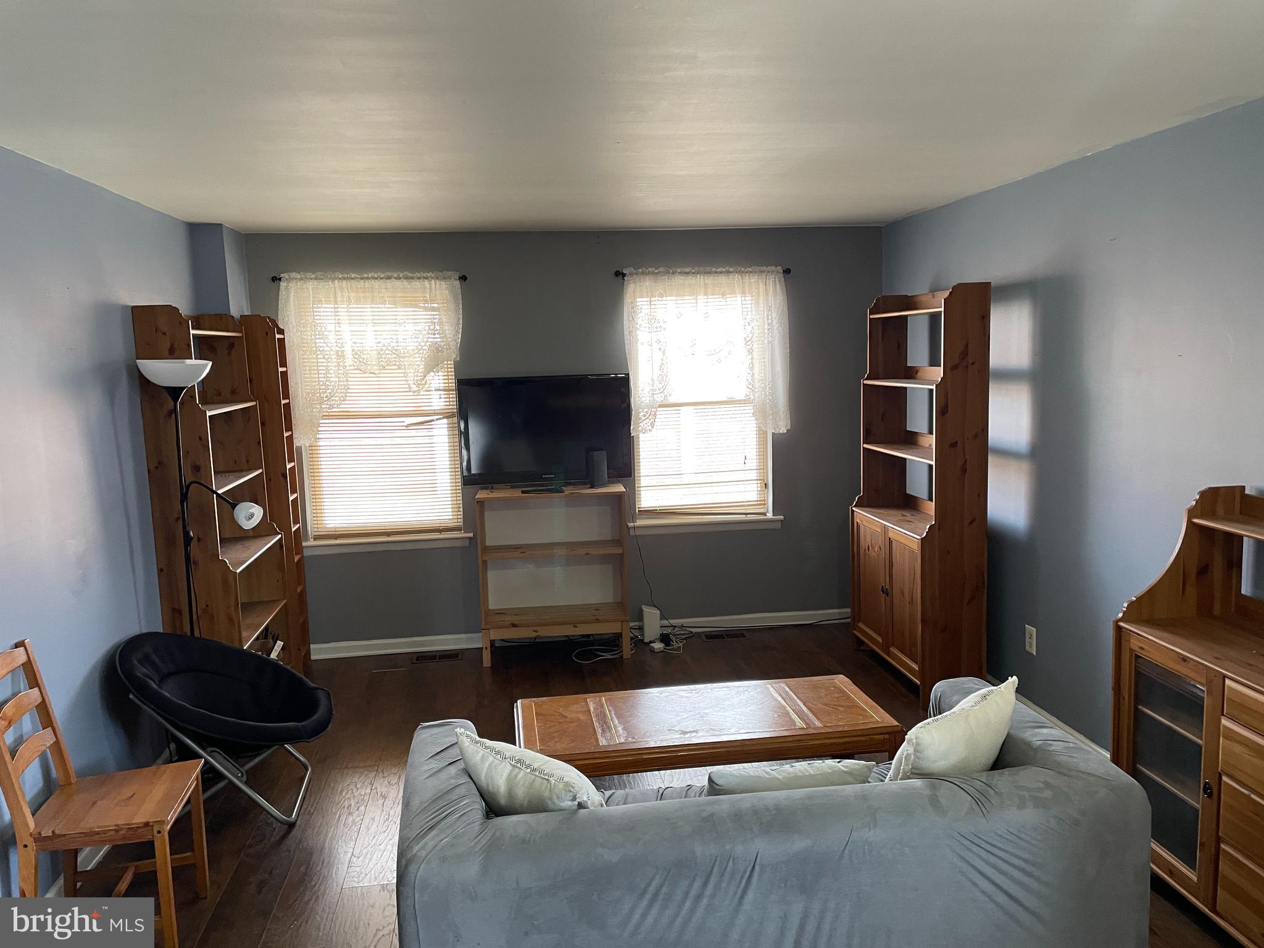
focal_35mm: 26
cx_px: 632
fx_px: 949
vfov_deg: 53.1
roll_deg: +2.3
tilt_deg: -6.8
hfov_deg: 67.3
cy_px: 474
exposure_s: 1/67
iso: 125
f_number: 1.6
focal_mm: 4.2
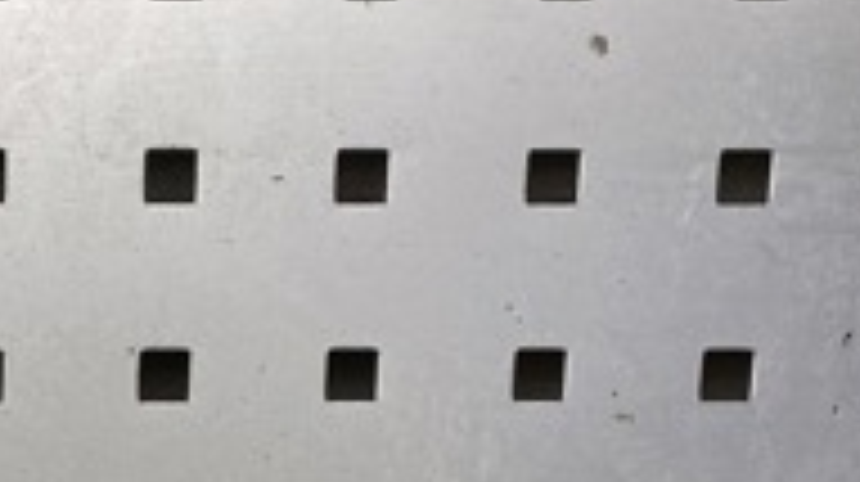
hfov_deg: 21.4
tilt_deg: -28.8
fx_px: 2164
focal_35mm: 95
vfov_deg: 11.3
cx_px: -81
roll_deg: -1.1
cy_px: 1009
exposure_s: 1/100
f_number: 1.8
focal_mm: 4.25
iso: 40
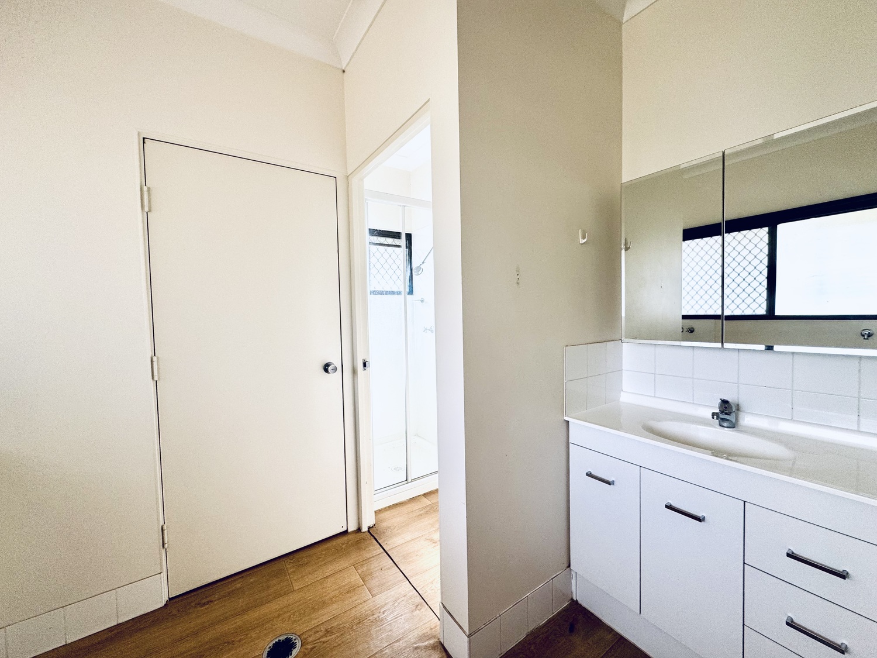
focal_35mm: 14
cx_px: 438
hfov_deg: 102.1
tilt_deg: -2.4
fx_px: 355
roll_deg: +1.2
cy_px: 329
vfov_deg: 85.7
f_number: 2.2
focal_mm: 2.22
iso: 100
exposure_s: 1/99
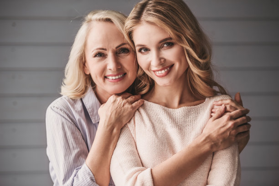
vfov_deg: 13.7
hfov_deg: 20.4
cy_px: 93
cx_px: 140
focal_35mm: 100
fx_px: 775
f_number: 2.8
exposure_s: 1/1000
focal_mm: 100
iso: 500
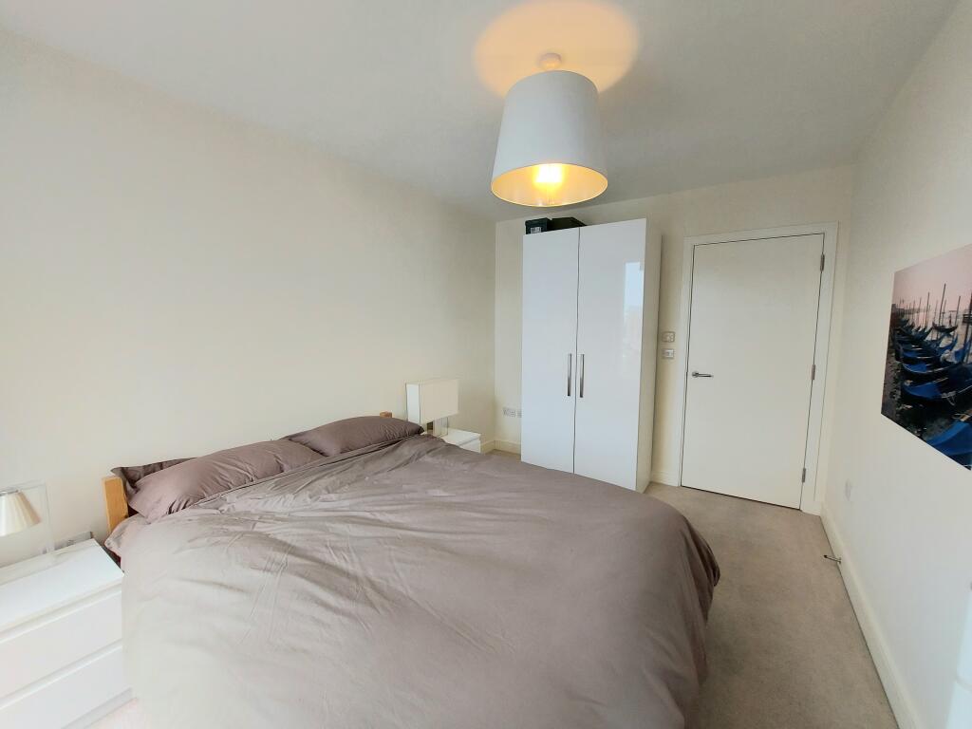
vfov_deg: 89.9
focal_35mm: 13
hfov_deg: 106.2
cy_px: 364
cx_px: 486
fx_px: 365
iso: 80
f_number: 2.2
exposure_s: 1/50
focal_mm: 1.74
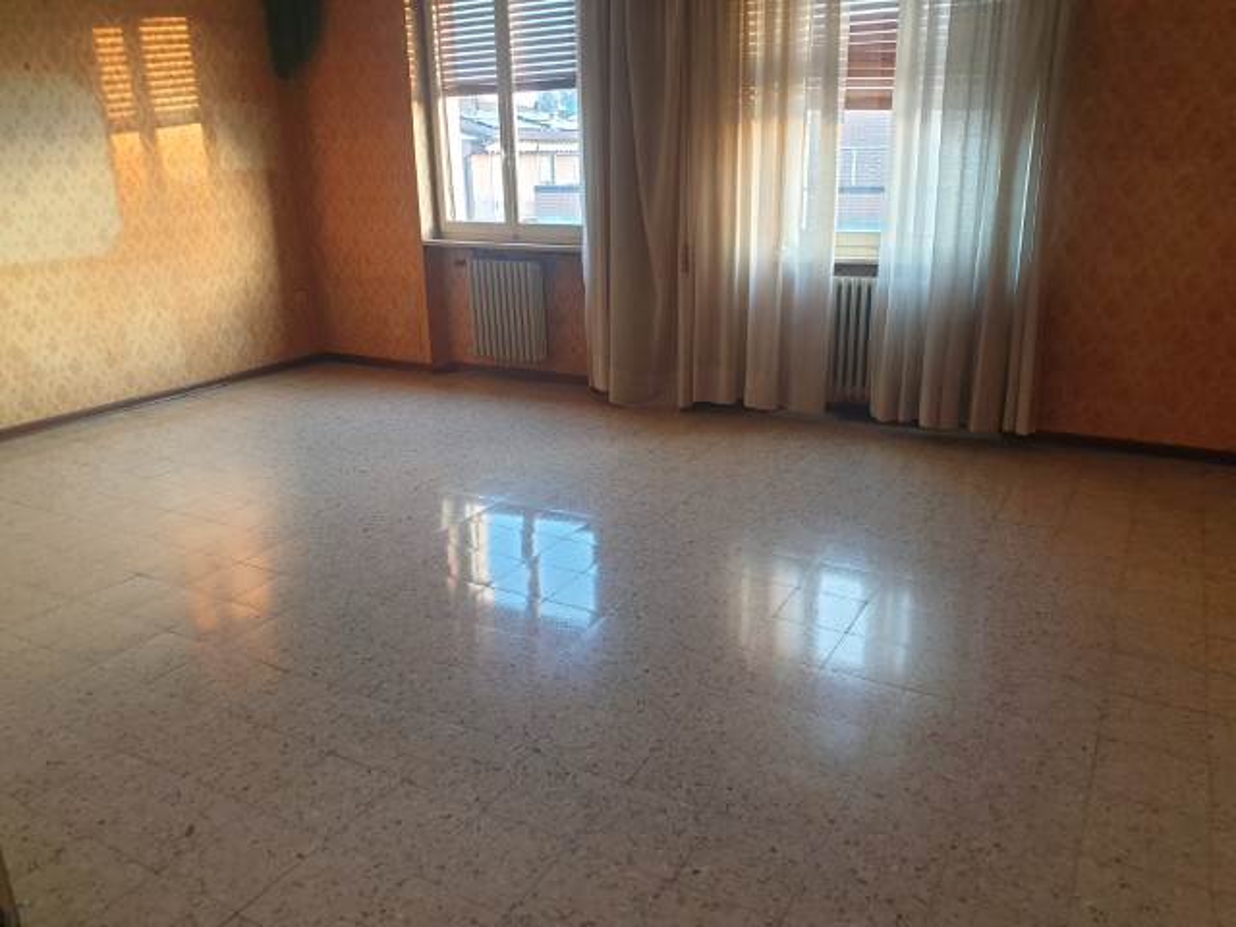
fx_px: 928
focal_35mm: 26
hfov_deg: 67.3
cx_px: 618
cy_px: 464
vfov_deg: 53.1
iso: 250
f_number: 2.4
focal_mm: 4.3
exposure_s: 1/31
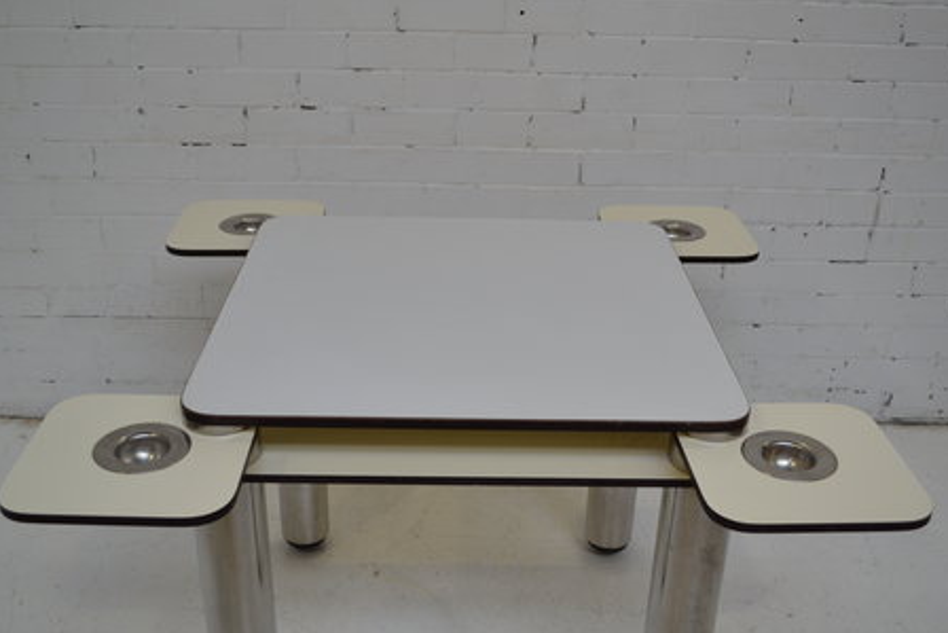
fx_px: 1080
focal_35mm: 41
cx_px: 485
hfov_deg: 47.4
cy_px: 322
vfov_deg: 32.7
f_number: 4.5
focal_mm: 24
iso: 400
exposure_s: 1/80
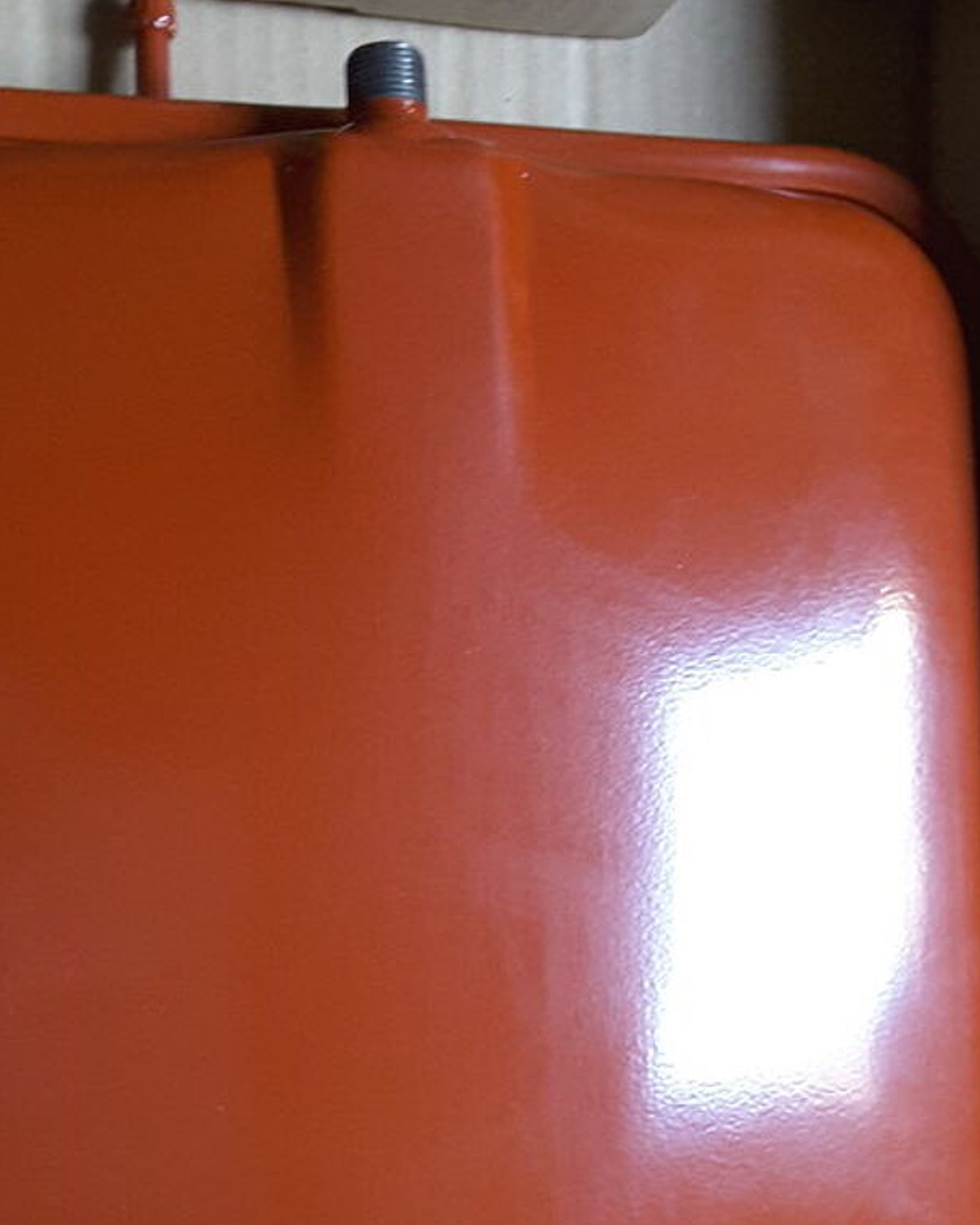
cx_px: 415
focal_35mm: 53
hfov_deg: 28.6
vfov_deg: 35.1
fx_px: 1921
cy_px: 799
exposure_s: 1/25
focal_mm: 2.9
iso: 250
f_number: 1.9
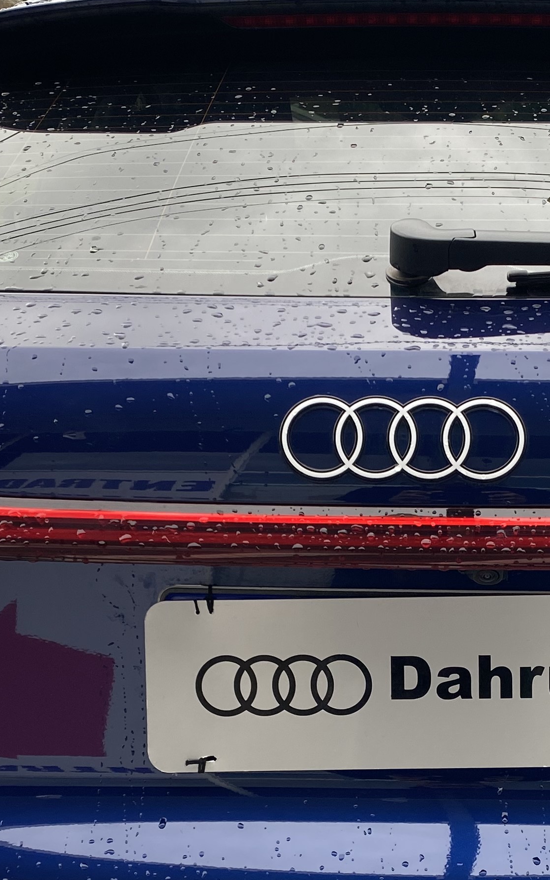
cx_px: 401
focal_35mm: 62
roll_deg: -2.3
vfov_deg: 32.4
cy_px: 657
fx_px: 1487
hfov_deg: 20.8
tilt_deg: -19.8
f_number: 1.8
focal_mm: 4.25
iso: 40
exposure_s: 1/122
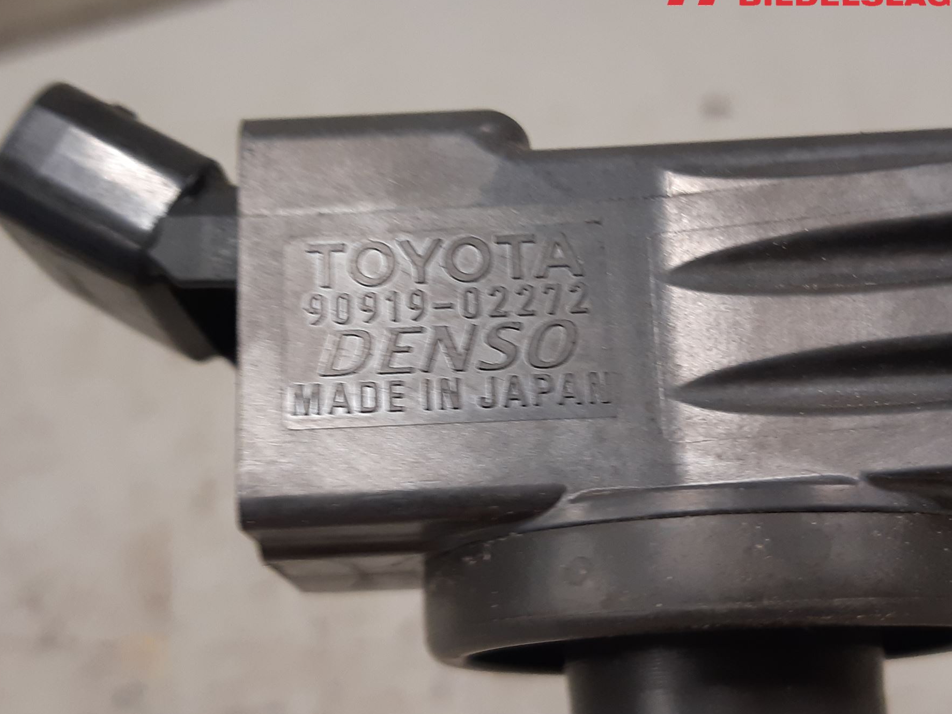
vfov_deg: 46.7
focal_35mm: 30
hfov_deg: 59.9
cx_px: 447
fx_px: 825
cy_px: 327
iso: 125
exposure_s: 1/50
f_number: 1.7
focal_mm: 3.93
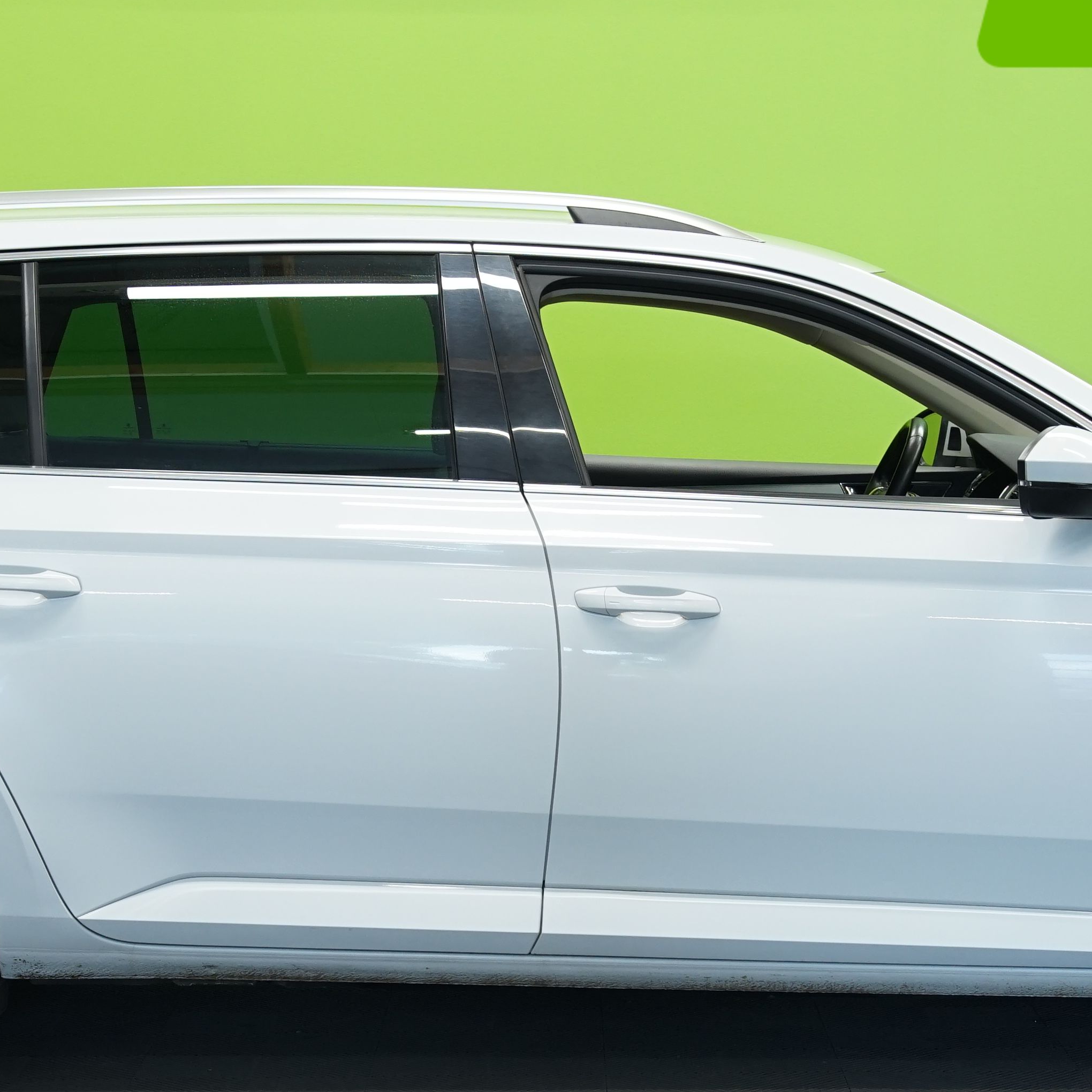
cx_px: 574
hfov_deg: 18.3
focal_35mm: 95
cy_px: 759
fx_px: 3391
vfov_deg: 18.2
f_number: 5.6
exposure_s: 1/20
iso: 500
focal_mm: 38
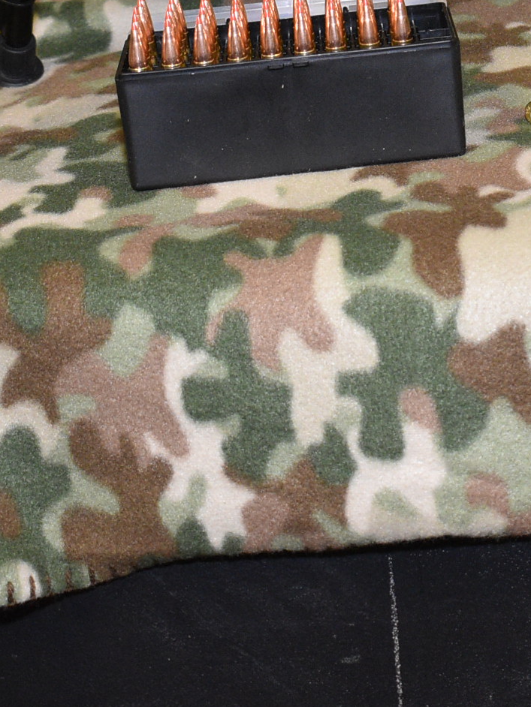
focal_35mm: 110
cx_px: 486
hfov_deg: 13.3
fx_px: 2249
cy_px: -16
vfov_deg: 17.4
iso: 1600
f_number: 4
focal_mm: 24
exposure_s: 1/100
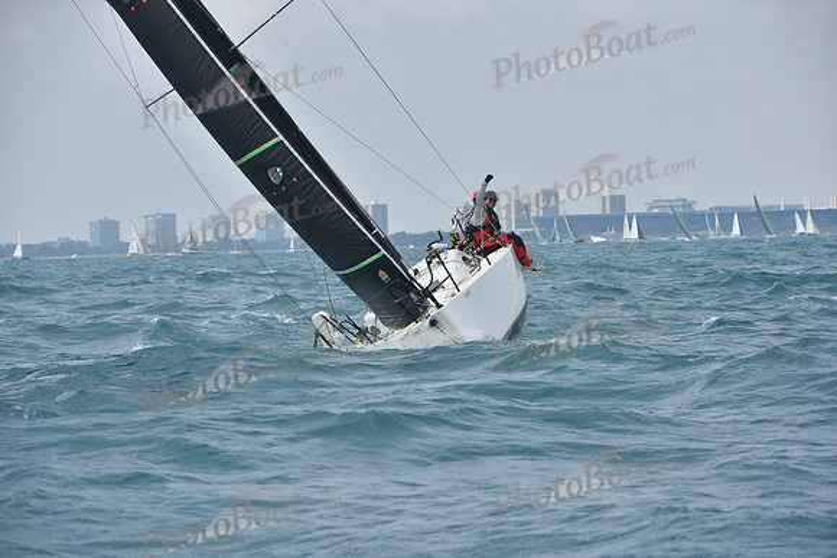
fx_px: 4651
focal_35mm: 200
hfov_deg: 10.3
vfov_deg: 6.9
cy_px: 279
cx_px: 418
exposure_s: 1/800
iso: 250
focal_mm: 200
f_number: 10
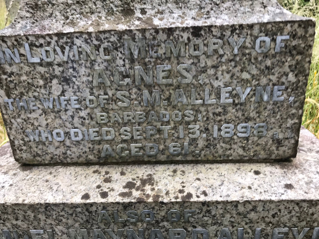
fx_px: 258
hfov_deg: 63.4
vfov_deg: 49.7
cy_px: 120
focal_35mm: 28
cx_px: 160
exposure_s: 1/100
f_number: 1.8
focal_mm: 3.99
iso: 25
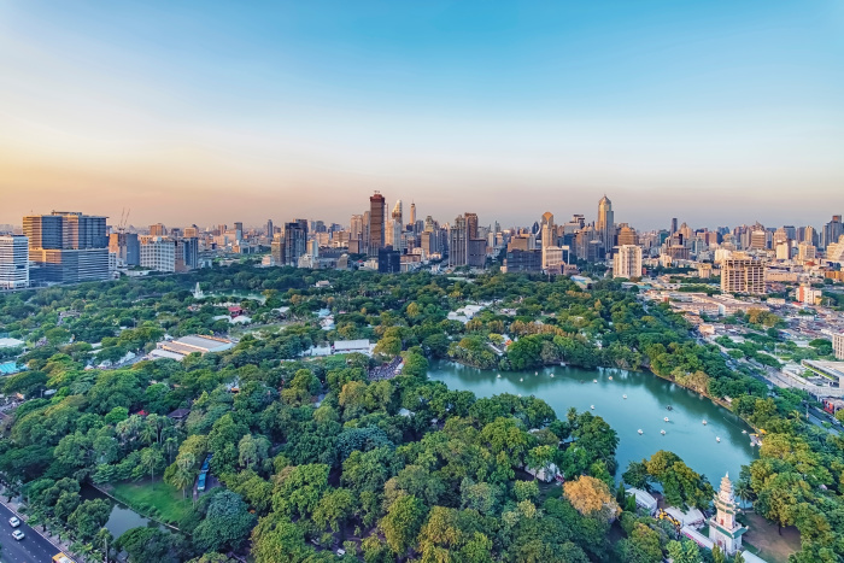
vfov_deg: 70.5
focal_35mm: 17
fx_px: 399
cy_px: 282
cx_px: 422
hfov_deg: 93.3
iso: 64
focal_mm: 17
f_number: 5
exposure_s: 1/100
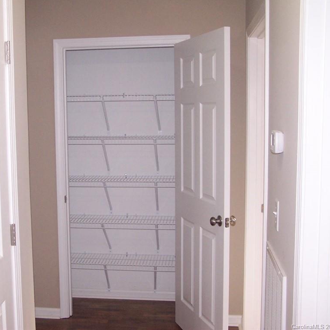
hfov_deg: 29.9
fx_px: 615
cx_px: 119
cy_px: 164
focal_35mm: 57
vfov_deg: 30.0
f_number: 3.2
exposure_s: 1/60
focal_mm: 8
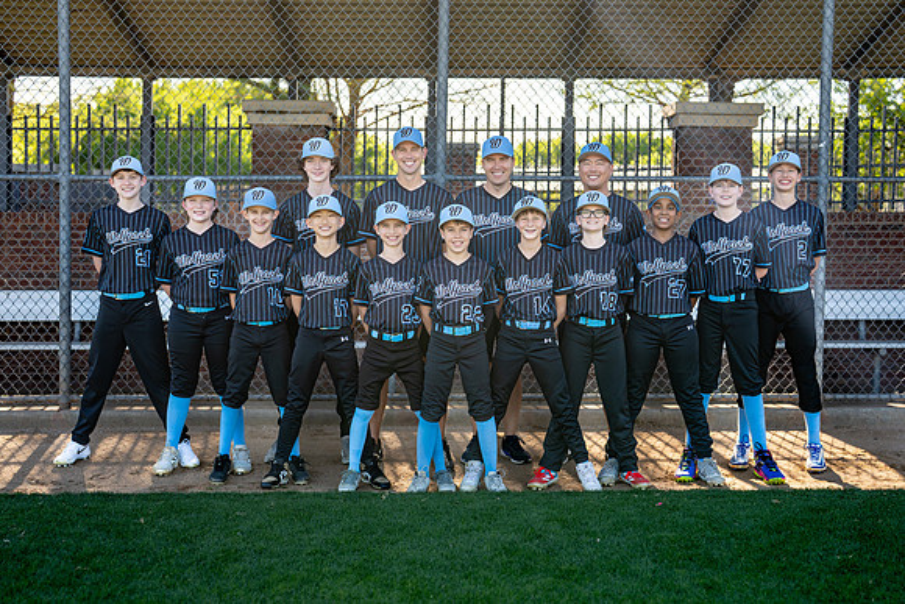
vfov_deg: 25.5
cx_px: 463
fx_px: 1332
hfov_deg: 37.5
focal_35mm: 53
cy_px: 315
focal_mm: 50
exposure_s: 1/800
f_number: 2.5
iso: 125
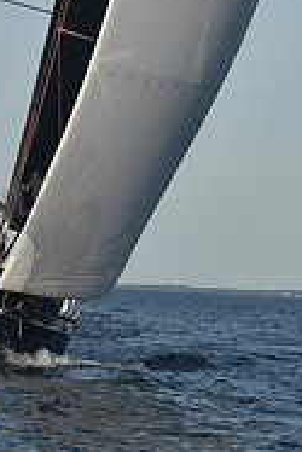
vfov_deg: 5.7
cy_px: -186
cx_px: 240
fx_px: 4509
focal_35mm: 359
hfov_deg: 3.8
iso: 250
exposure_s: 1/800
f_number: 6.3
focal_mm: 116
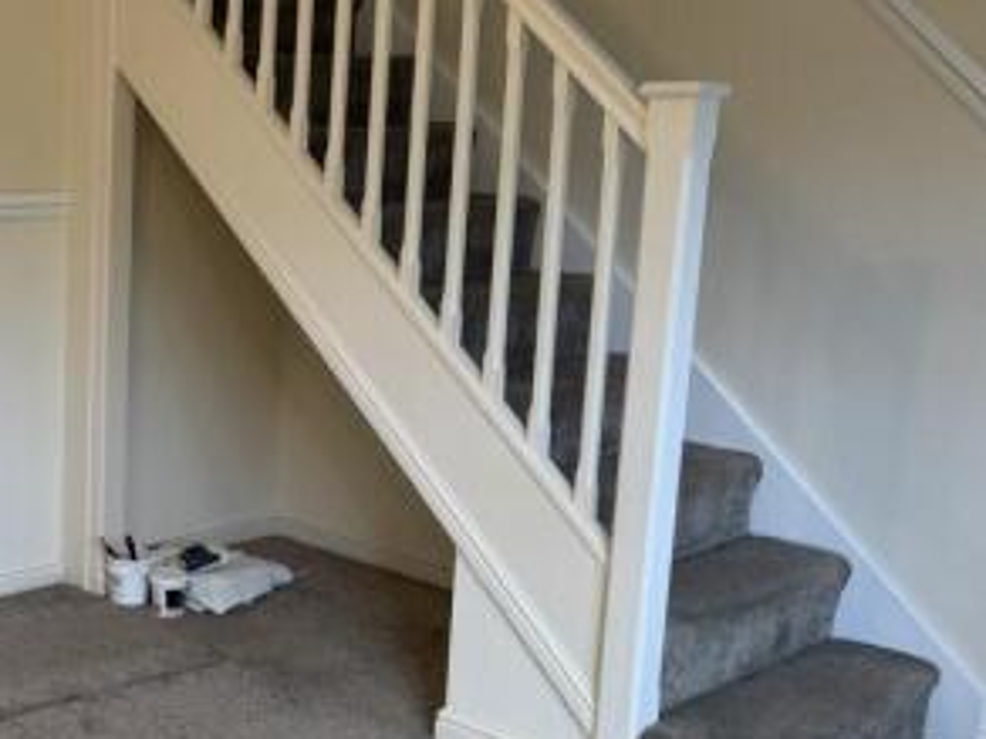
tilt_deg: -9.8
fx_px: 1367
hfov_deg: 35.9
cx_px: 8
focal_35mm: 48
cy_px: 410
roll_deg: +0.4
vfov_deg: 30.2
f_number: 1.78
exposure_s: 1/100
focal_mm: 6.76
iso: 64
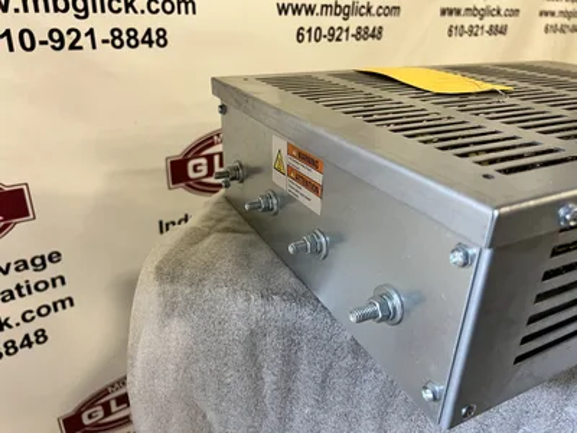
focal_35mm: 26
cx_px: 288
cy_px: 216
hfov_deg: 67.3
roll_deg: -1.1
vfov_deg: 53.1
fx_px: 433
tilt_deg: -25.7
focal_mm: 5.7
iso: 200
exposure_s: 1/60
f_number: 1.5
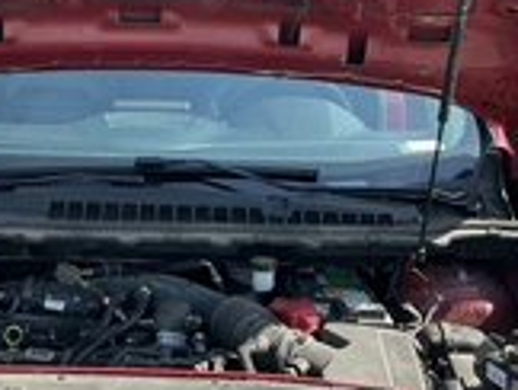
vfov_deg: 21.3
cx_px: 134
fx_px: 1034
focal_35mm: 69
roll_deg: -1.6
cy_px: 125
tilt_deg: -7.8
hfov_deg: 27.8
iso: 25
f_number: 1.8
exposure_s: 1/415
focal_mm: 3
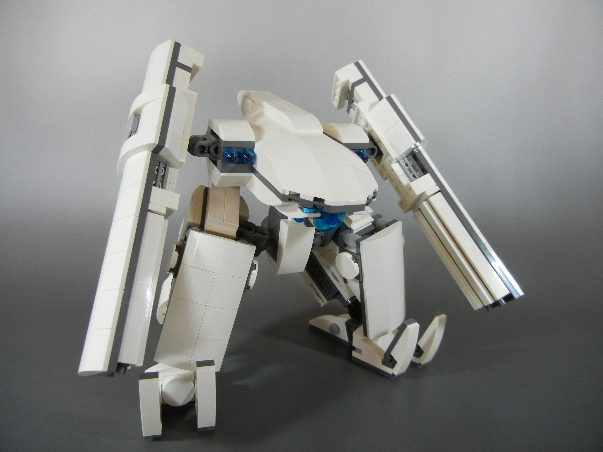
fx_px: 523
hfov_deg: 60.0
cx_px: 302
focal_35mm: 30
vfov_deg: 46.8
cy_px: 226
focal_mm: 5.4
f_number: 3.5
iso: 400
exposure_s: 1/71.5
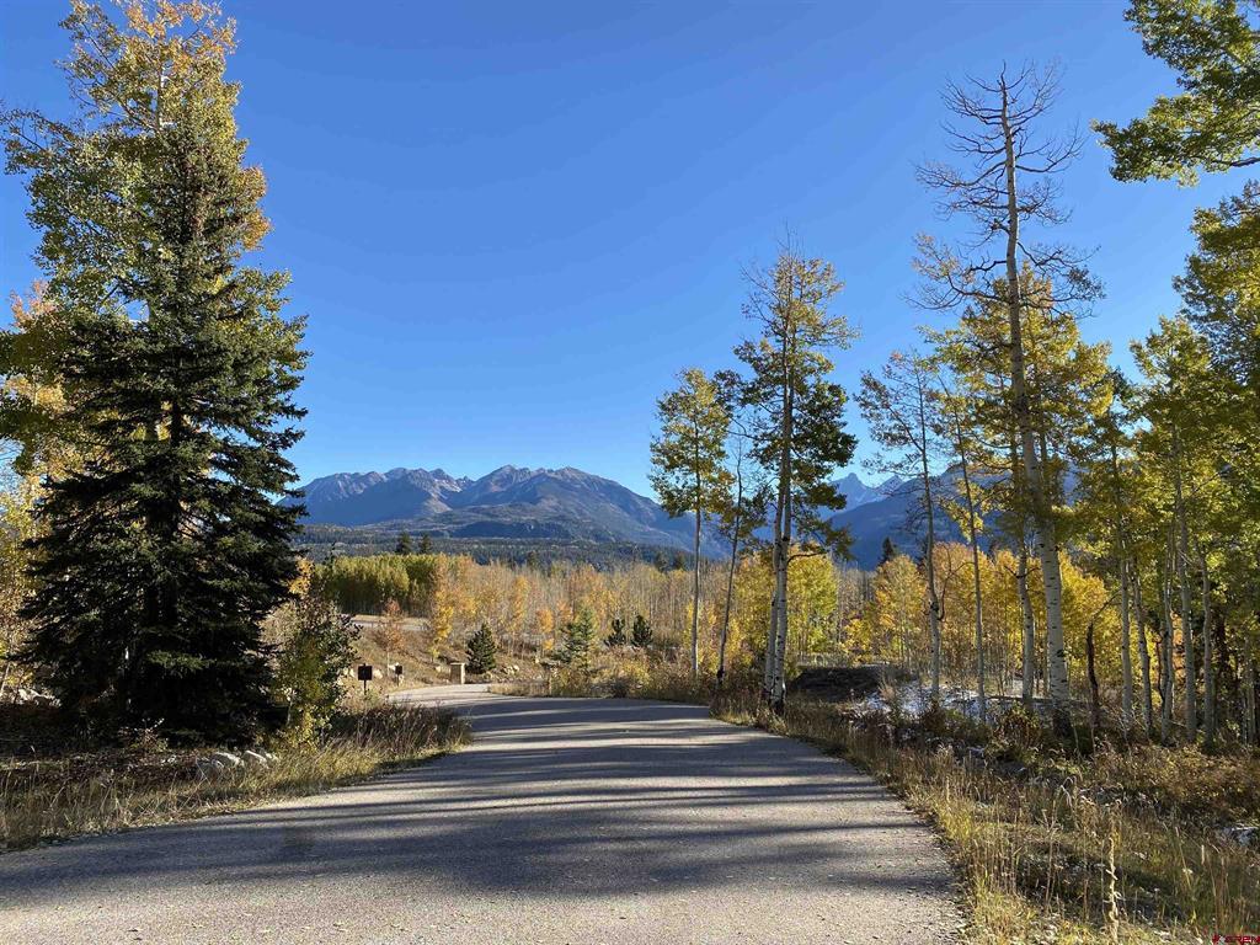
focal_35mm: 26
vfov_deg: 53.1
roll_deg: +0.0
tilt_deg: +4.8
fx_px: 946
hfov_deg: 67.3
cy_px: 472
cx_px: 630
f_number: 1.8
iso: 32
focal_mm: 4.25
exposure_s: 1/1484
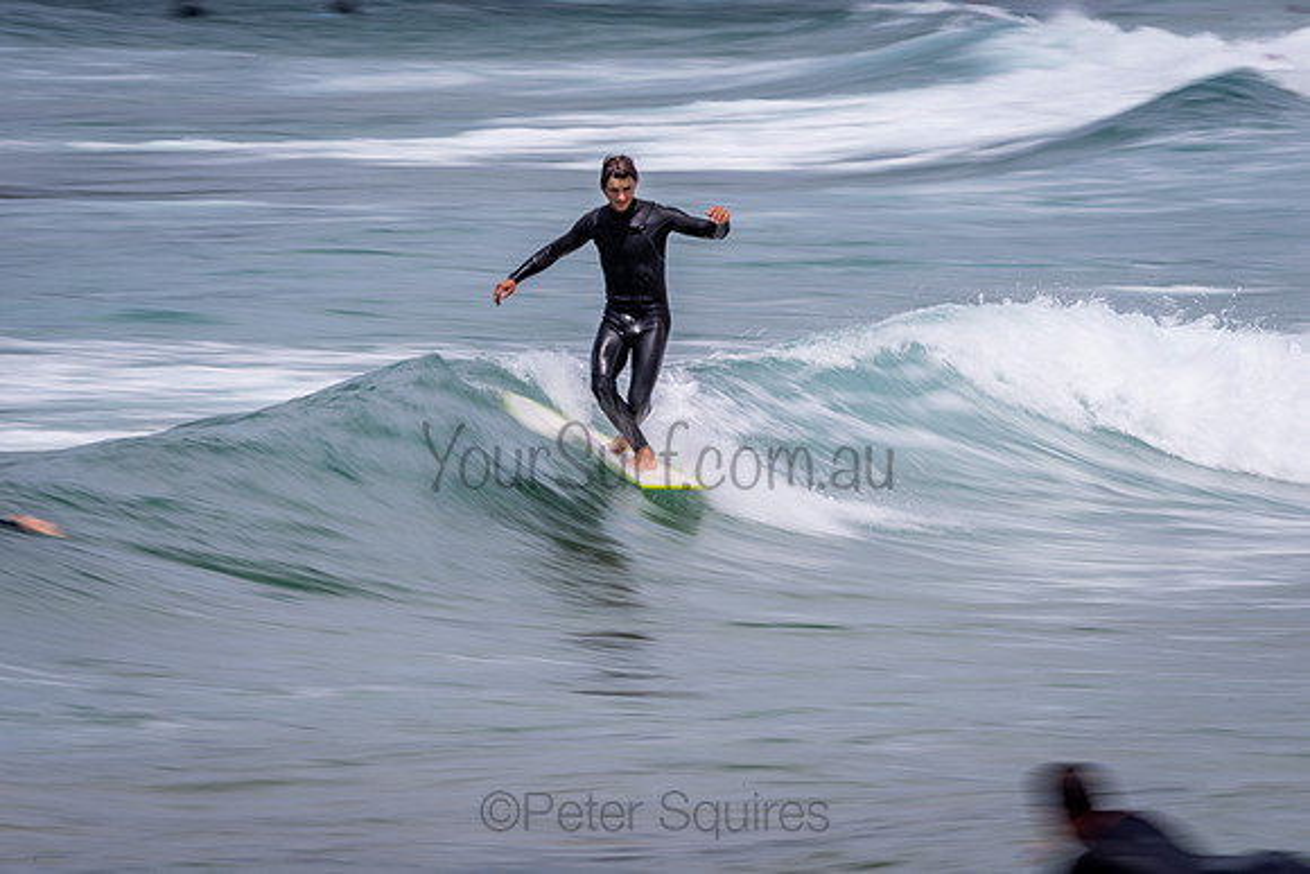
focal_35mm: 500
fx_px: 18198
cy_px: 437
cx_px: 655
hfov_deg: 4.1
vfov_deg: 2.8
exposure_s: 1/20
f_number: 18
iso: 64
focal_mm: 500
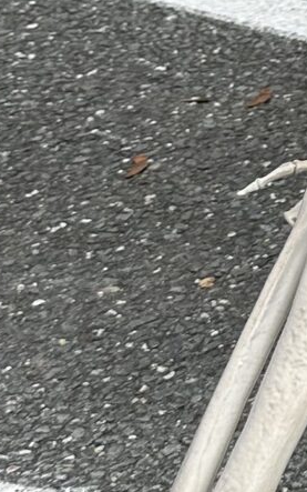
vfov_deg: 13.8
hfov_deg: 8.1
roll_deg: -2.0
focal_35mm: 147
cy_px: -110
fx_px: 1967
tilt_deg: -13.7
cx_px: 784
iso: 80
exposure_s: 1/2155
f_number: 1.78
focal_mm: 6.86
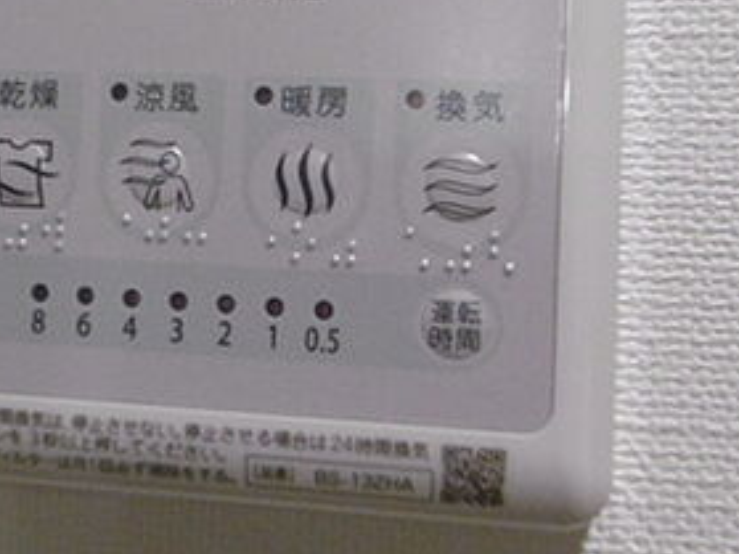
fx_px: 1174
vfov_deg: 26.3
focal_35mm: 55
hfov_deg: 34.5
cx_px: 228
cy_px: 154
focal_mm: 4.3
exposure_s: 1/50
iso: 400
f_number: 3.1
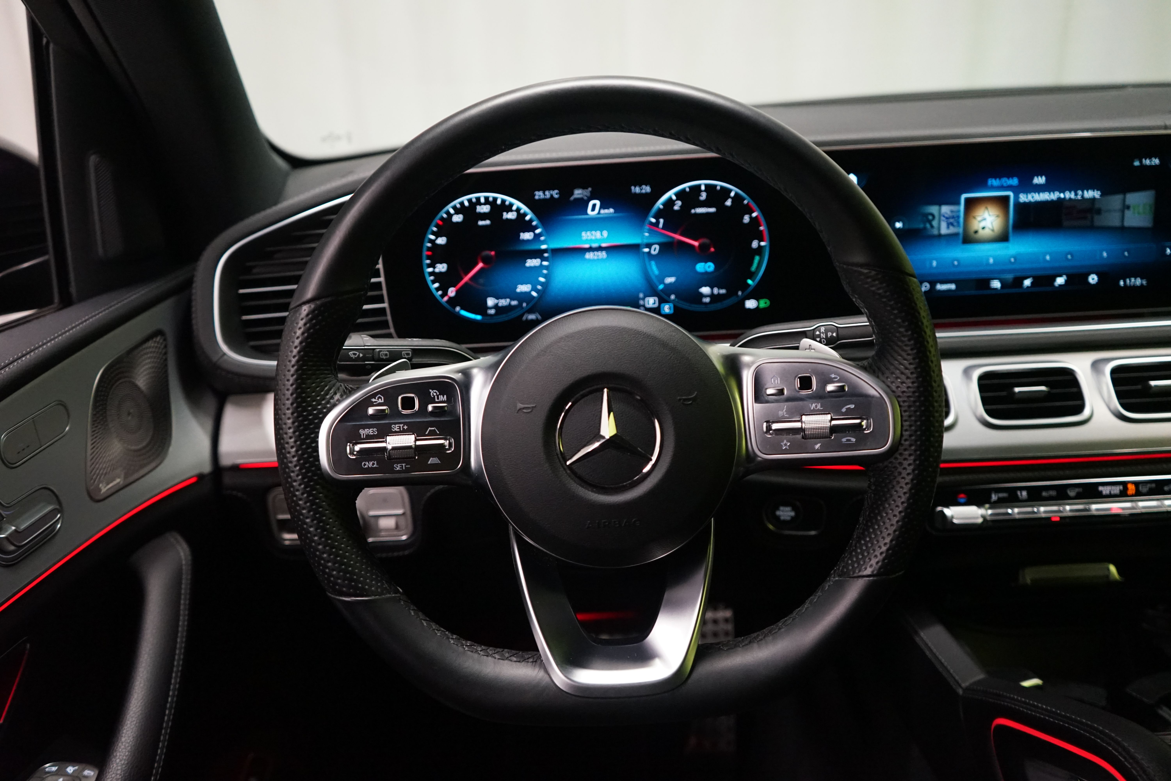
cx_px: 586
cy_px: 390
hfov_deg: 65.5
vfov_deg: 46.4
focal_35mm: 28
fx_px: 911
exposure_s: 1/60
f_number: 4
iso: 4000
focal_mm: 28
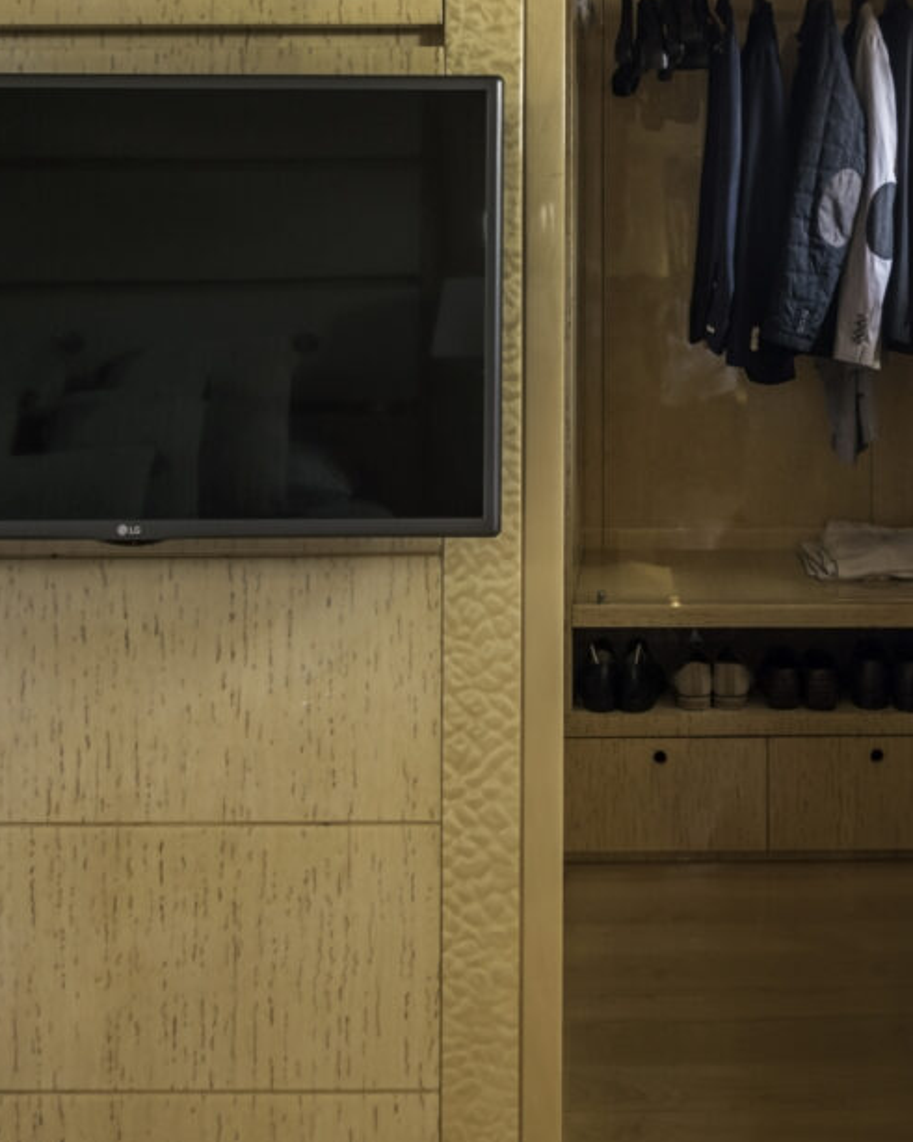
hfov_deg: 40.1
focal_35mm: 37
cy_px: 307
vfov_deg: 47.5
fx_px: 1250
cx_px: 437
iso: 400
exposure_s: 1/40
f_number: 3.2
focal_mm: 14
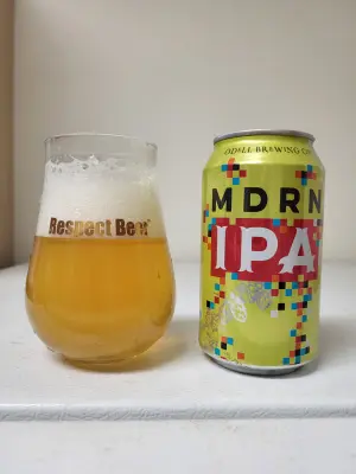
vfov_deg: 67.3
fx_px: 357
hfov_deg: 53.1
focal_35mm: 26
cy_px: 237
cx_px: 178
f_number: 1.8
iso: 250
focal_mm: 5.4
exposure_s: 1/120
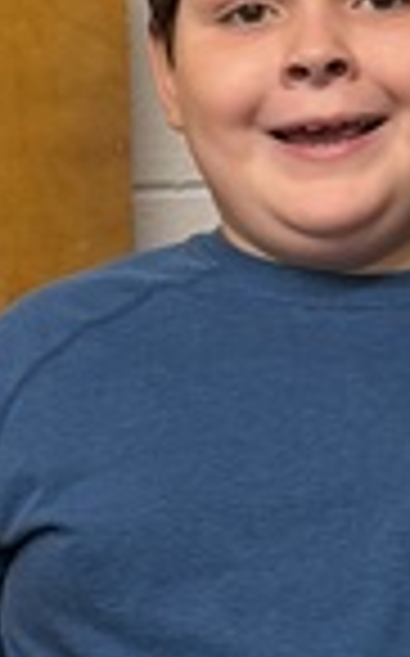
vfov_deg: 11.7
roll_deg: +0.5
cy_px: 558
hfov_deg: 7.4
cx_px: 167
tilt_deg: -12.7
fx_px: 3189
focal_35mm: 178
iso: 160
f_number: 1.78
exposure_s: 1/60
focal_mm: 6.76
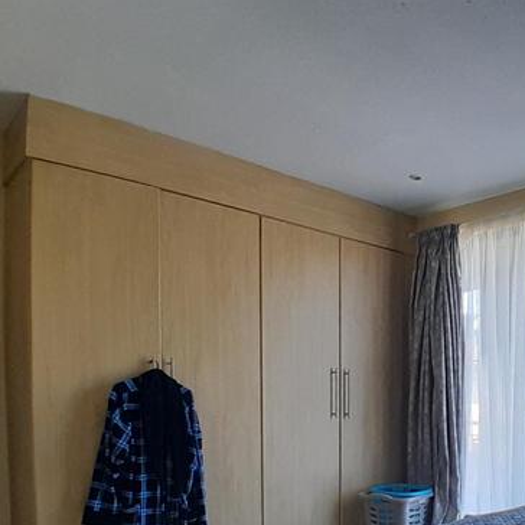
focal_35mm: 33
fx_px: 566
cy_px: 428
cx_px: 450
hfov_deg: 46.0
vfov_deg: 46.8
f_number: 2.2
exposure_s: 1/50
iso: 80
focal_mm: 1.46
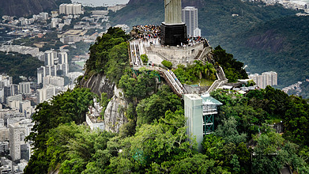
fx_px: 1082
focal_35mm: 132
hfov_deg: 16.3
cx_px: 136
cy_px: 33
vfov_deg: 9.2
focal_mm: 73
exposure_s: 1/320
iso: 320
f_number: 8
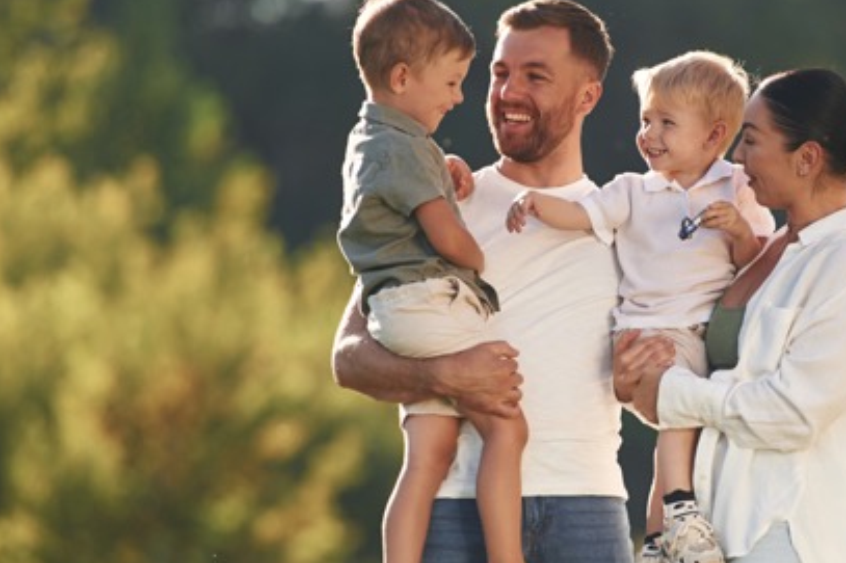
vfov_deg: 3.1
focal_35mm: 442
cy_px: 377
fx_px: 10382
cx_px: 613
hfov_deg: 4.7
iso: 200
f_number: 2.8
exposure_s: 1/2500
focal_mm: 200
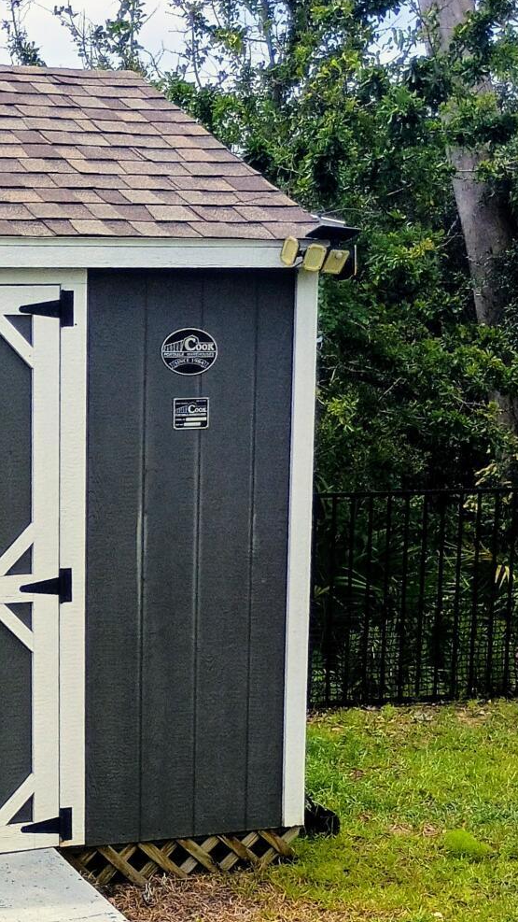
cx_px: -107
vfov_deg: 32.5
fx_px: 1563
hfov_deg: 17.9
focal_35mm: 64
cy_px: 631
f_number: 1.8
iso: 100
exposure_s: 1/1142
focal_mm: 4.27
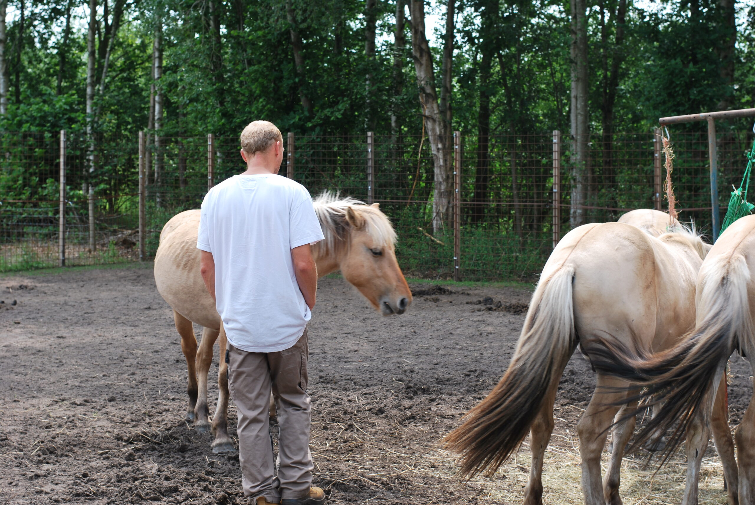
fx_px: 1575
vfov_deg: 18.2
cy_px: 252
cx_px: 378
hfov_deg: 27.0
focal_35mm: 75
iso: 100
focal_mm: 50
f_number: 5.6
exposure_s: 1/125
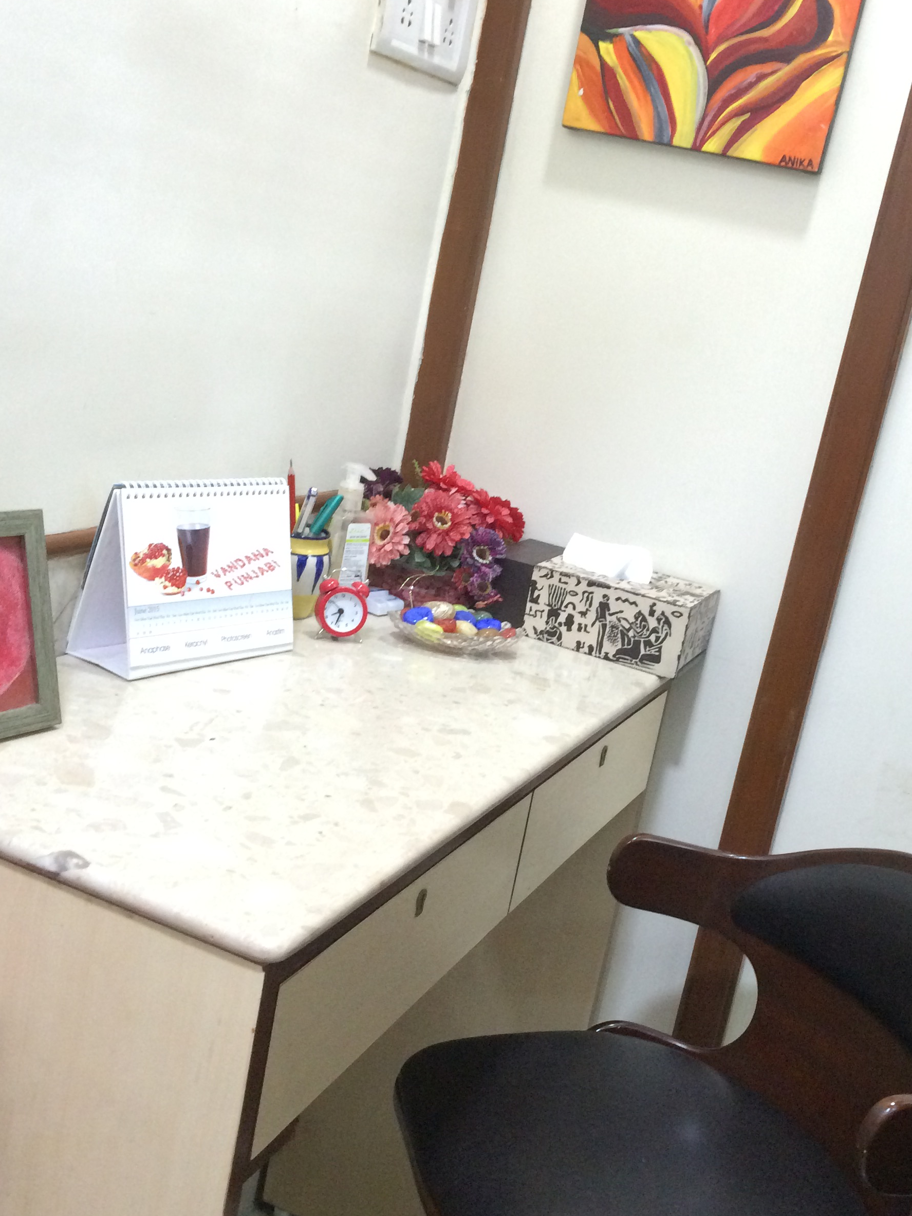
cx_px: 505
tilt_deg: -12.4
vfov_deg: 46.8
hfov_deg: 35.9
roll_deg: -9.5
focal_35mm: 40
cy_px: 610
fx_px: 1405
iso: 320
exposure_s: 1/33
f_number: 2.2
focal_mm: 4.15
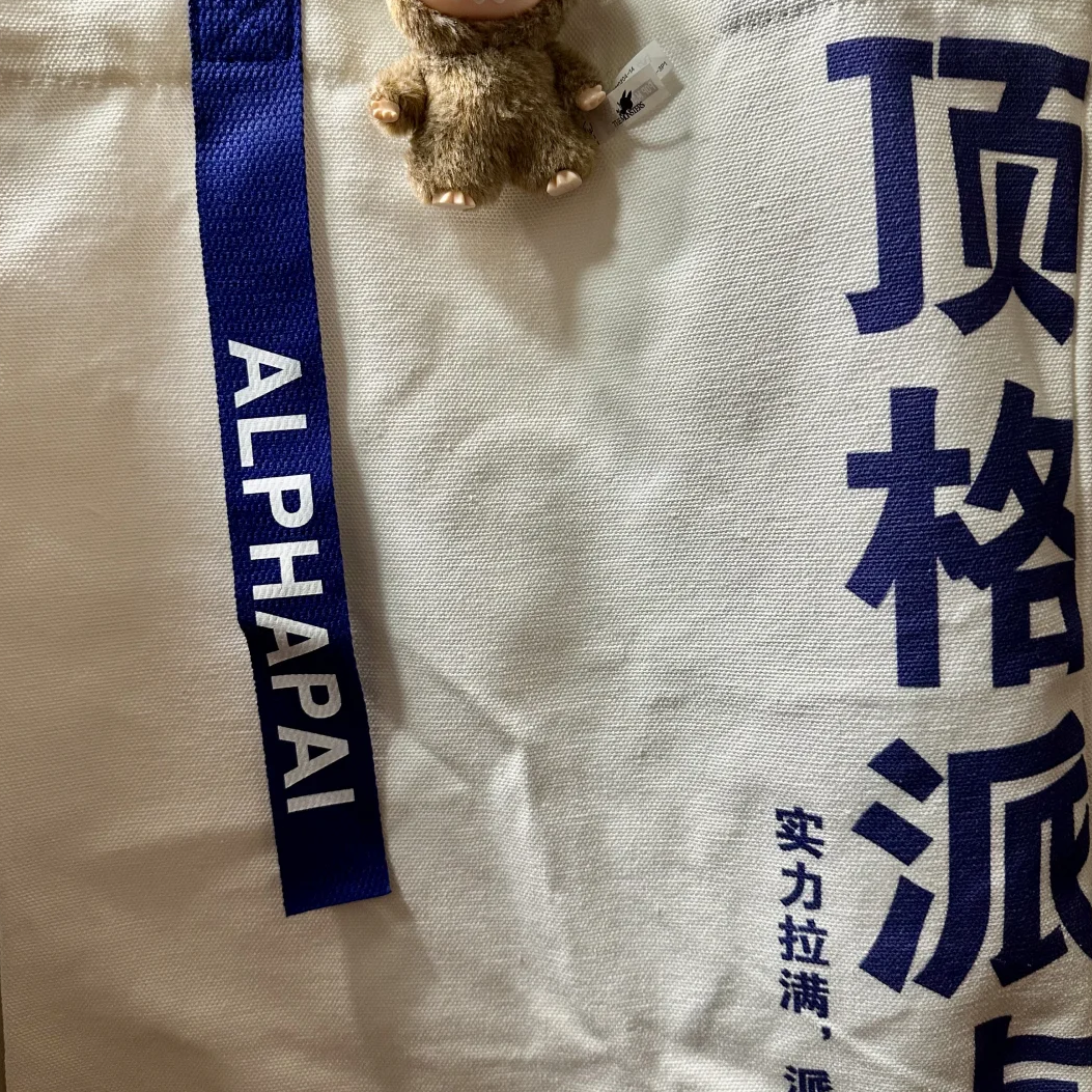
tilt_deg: -7.3
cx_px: 544
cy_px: 512
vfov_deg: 55.6
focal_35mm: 29
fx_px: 1035
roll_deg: +6.4
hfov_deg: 55.6
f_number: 1.78
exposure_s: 1/60
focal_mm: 6.86
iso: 250
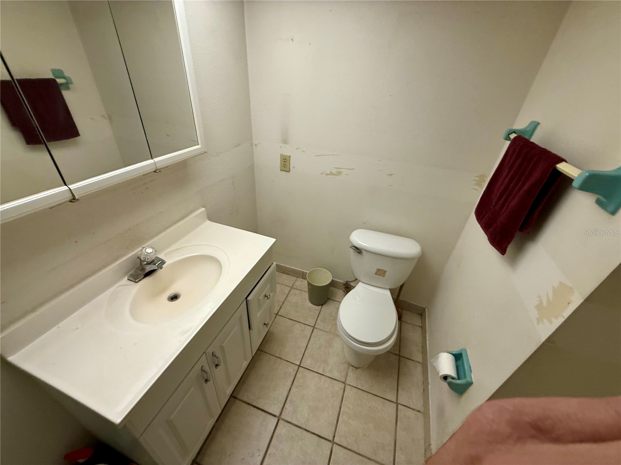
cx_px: 310
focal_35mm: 14
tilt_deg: -29.3
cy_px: 232
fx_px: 251
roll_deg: -5.4
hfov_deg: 102.1
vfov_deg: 85.7
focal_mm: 2.22
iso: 250
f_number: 2.2
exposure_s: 1/60
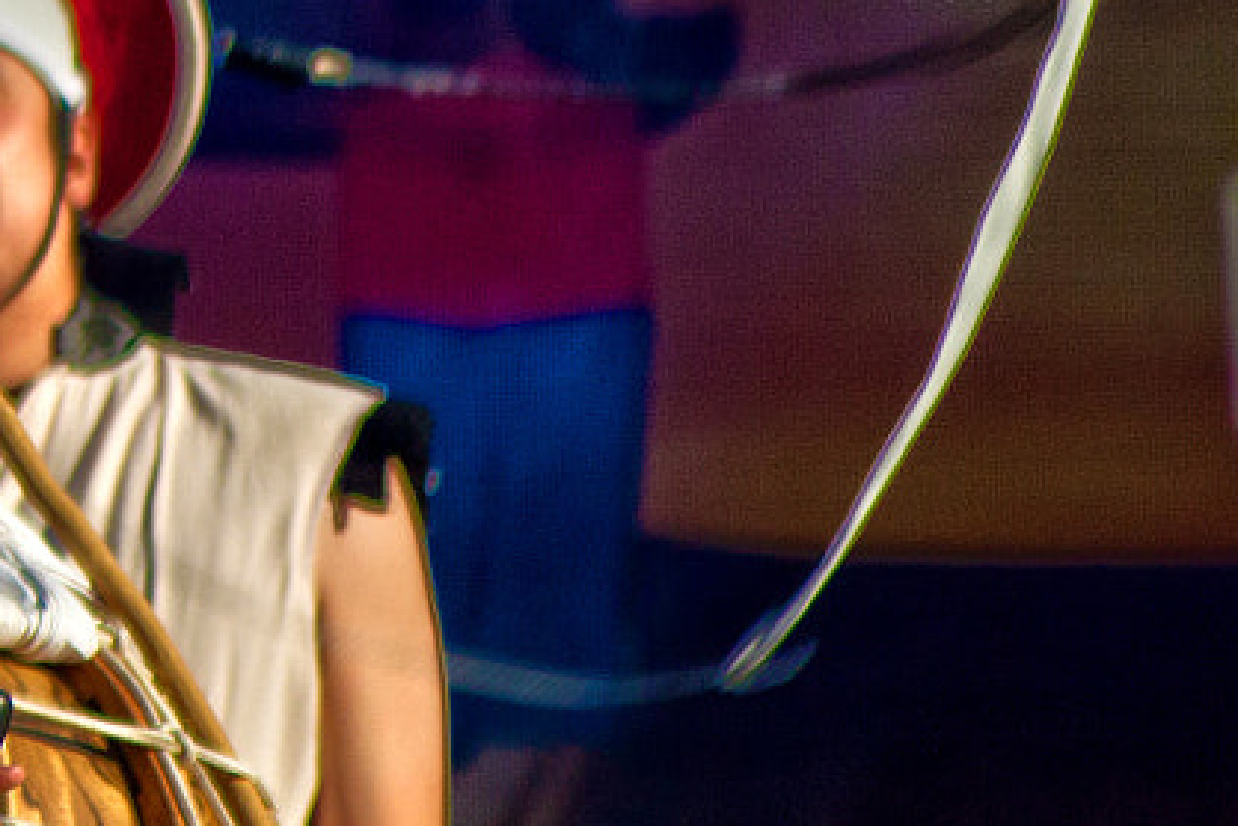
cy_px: -490
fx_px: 22936
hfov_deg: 3.1
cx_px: -840
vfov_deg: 2.1
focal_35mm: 667
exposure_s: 1/400
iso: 110
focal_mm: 116
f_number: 5.6
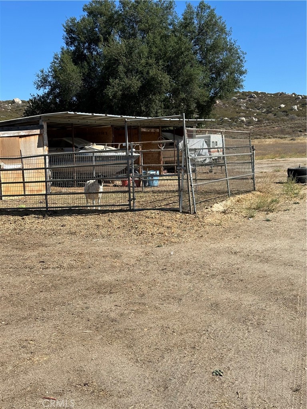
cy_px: 204
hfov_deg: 30.3
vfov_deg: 39.7
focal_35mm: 48
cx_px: 154
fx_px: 568
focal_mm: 6.86
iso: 64
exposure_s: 1/3731
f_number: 1.78
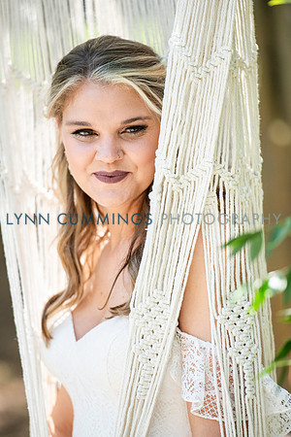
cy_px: 218
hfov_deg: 6.9
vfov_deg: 10.3
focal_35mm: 200
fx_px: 2425
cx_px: 146
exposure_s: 1/5000
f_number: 3.2
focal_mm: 200
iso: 1250
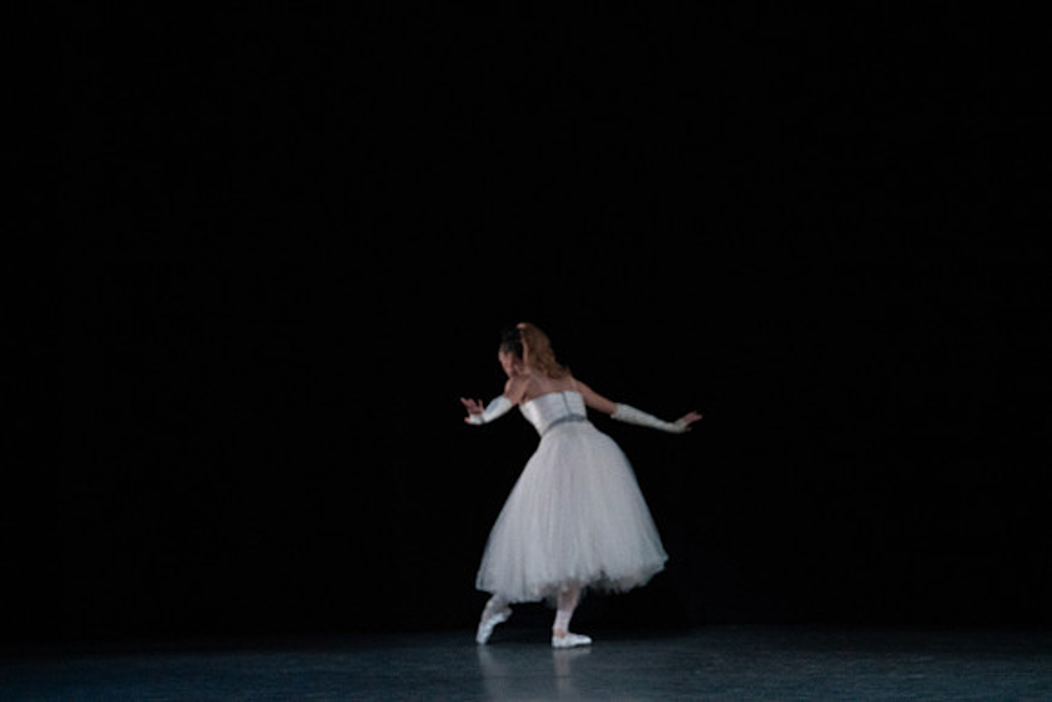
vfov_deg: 6.9
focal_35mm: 200
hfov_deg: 10.3
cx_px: 526
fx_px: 5846
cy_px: 351
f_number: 5.6
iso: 16000
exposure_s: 1/400
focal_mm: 200
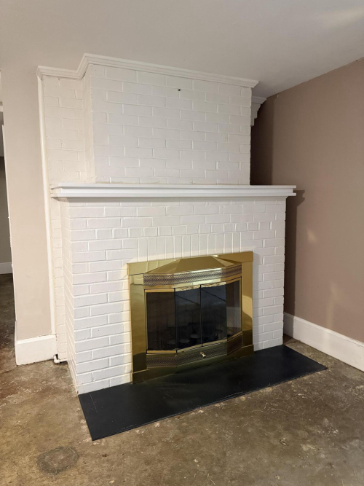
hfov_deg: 56.8
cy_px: 243
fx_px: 337
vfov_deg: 71.6
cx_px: 182
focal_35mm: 24
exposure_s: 1/60
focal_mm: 6.76
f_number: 1.78
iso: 640
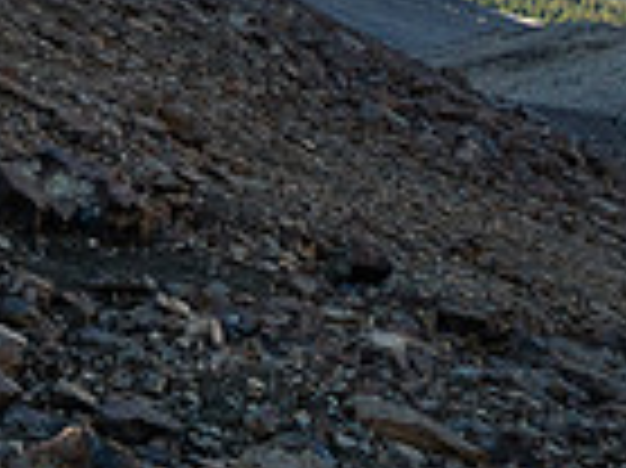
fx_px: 1807
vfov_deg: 13.5
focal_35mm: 100
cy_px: -322
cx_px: 144
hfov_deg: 19.5
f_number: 8
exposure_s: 1/125
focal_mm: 12
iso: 200
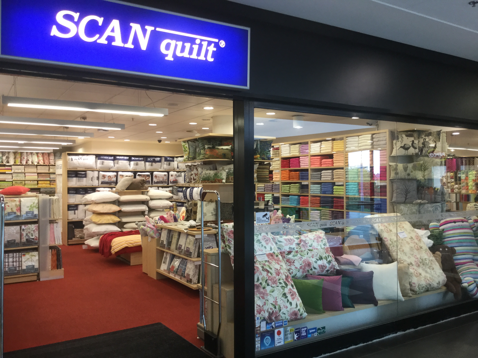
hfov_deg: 58.4
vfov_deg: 45.4
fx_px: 428
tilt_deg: +1.1
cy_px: 179
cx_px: 239
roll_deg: -0.6
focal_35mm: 31
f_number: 2.4
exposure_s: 1/33
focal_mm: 3.3
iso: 80
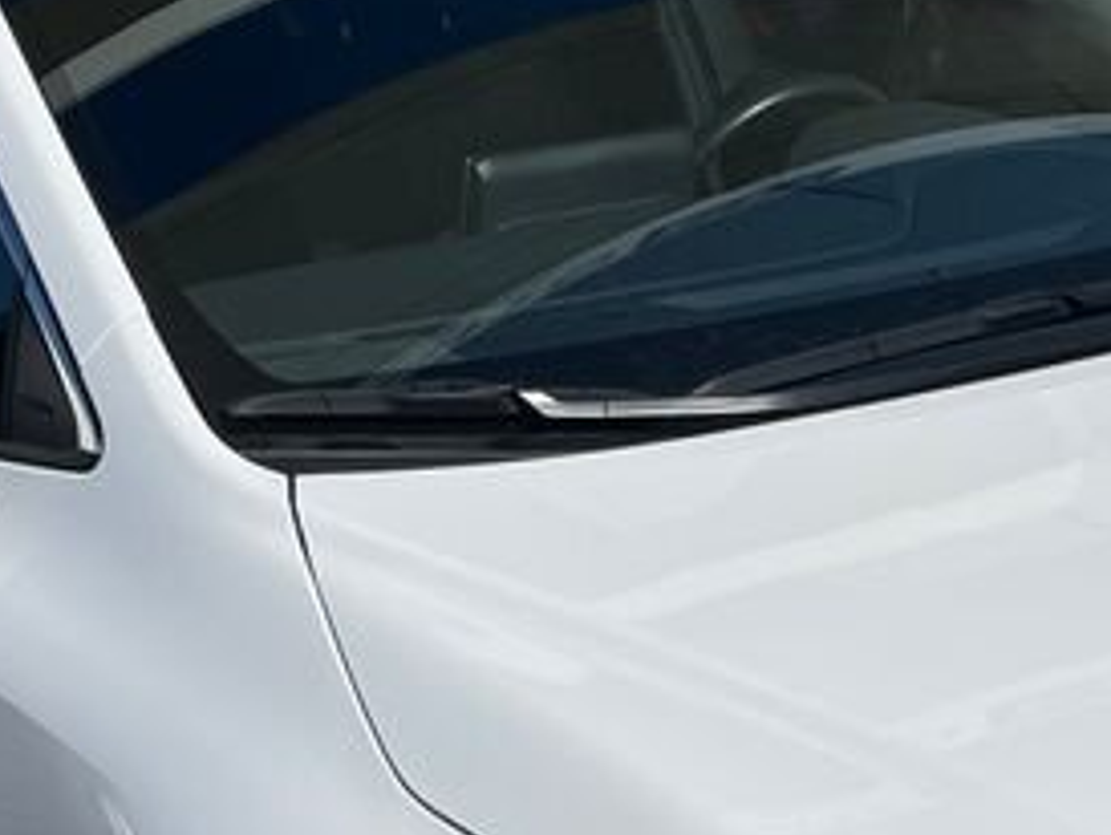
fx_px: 3116
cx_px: 726
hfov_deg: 20.2
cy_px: 880
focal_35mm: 97
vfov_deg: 14.9
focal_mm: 5.1
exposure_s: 1/9901
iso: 50
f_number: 1.6
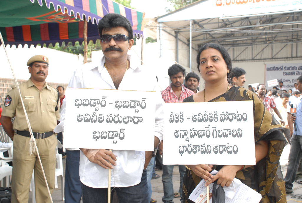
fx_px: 403
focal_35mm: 48
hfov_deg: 41.0
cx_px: 151
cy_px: 102
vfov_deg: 28.2
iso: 320
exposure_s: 1/125
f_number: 5.6
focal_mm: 32
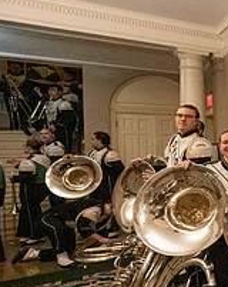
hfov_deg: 24.0
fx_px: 322
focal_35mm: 38
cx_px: 386
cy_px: 146
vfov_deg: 48.0
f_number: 4.5
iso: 16000
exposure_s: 1/250
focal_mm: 14
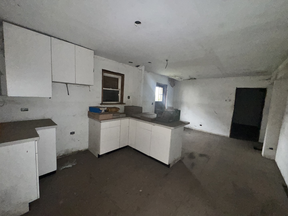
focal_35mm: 14
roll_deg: -3.3
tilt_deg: -7.2
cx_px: 144
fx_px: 116
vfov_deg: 85.7
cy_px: 108
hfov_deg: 102.1
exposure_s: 1/60
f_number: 2.2
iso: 320
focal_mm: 2.22
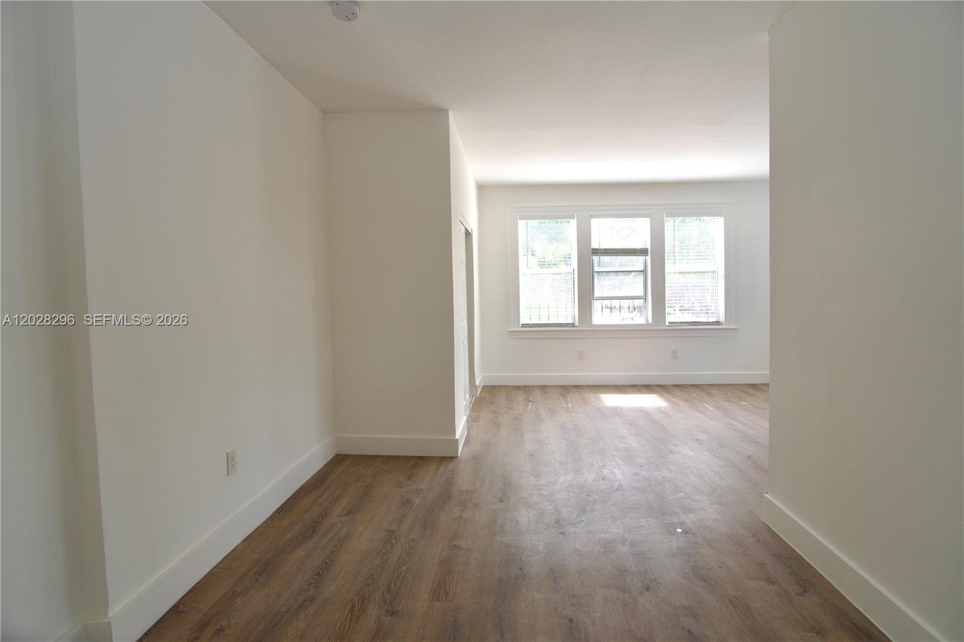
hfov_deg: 90.0
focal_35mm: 18
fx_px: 482
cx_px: 482
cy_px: 321
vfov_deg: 67.4
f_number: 4
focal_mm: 12
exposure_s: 1/160
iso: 160
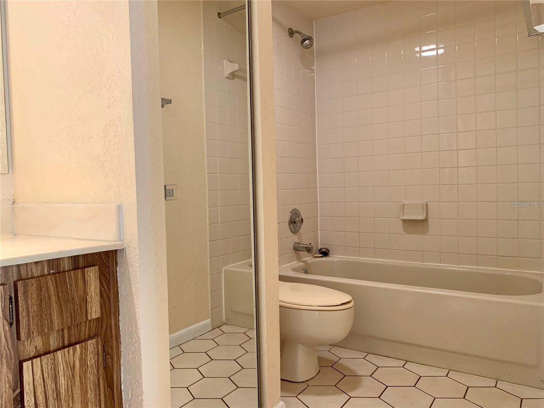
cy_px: 204
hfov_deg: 67.3
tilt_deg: -1.8
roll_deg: +1.4
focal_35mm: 26
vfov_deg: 53.1
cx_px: 272
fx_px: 409
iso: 125
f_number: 1.8
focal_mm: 4.25
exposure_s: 1/60
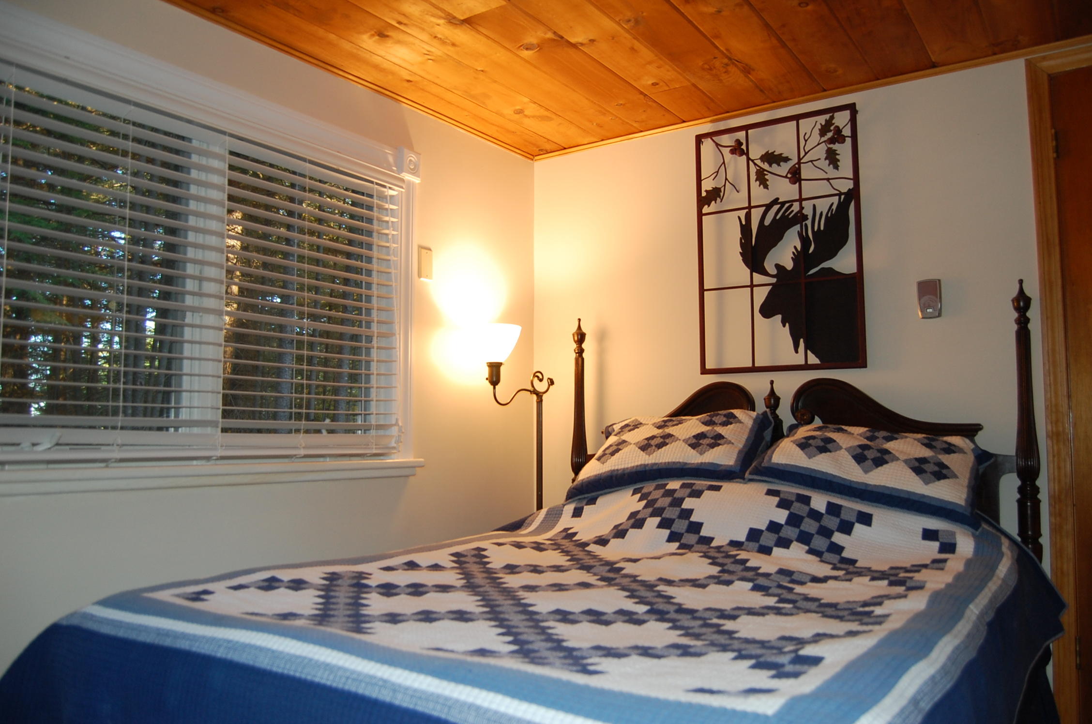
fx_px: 818
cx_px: 546
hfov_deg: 67.5
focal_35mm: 27
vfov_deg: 47.8
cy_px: 362
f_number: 3.5
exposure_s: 1/60
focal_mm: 18
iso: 400
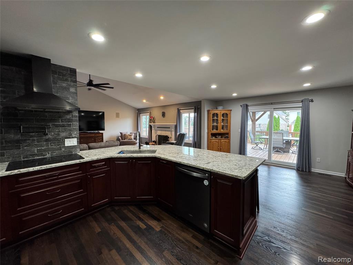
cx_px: 176
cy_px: 132
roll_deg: -0.2
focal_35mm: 14
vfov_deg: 85.7
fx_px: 143
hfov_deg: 102.1
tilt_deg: -4.2
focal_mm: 2.22
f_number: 2.2
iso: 320
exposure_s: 1/60
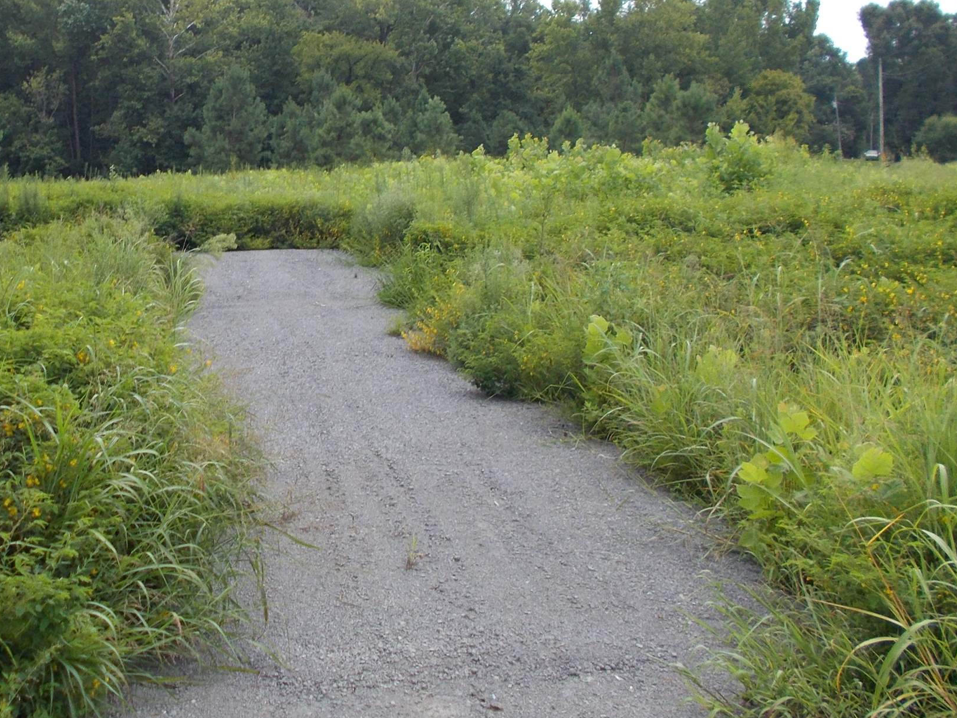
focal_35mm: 49
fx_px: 1355
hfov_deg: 37.9
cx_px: 241
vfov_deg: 29.3
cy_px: 196
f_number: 8
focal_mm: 4.6
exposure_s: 1/80
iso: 80
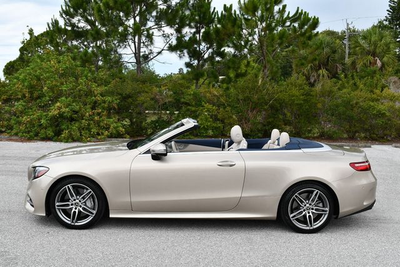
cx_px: 200
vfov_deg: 36.9
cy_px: 134
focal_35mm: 36
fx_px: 400
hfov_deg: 53.1
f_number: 8
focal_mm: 18
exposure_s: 1/250
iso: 140
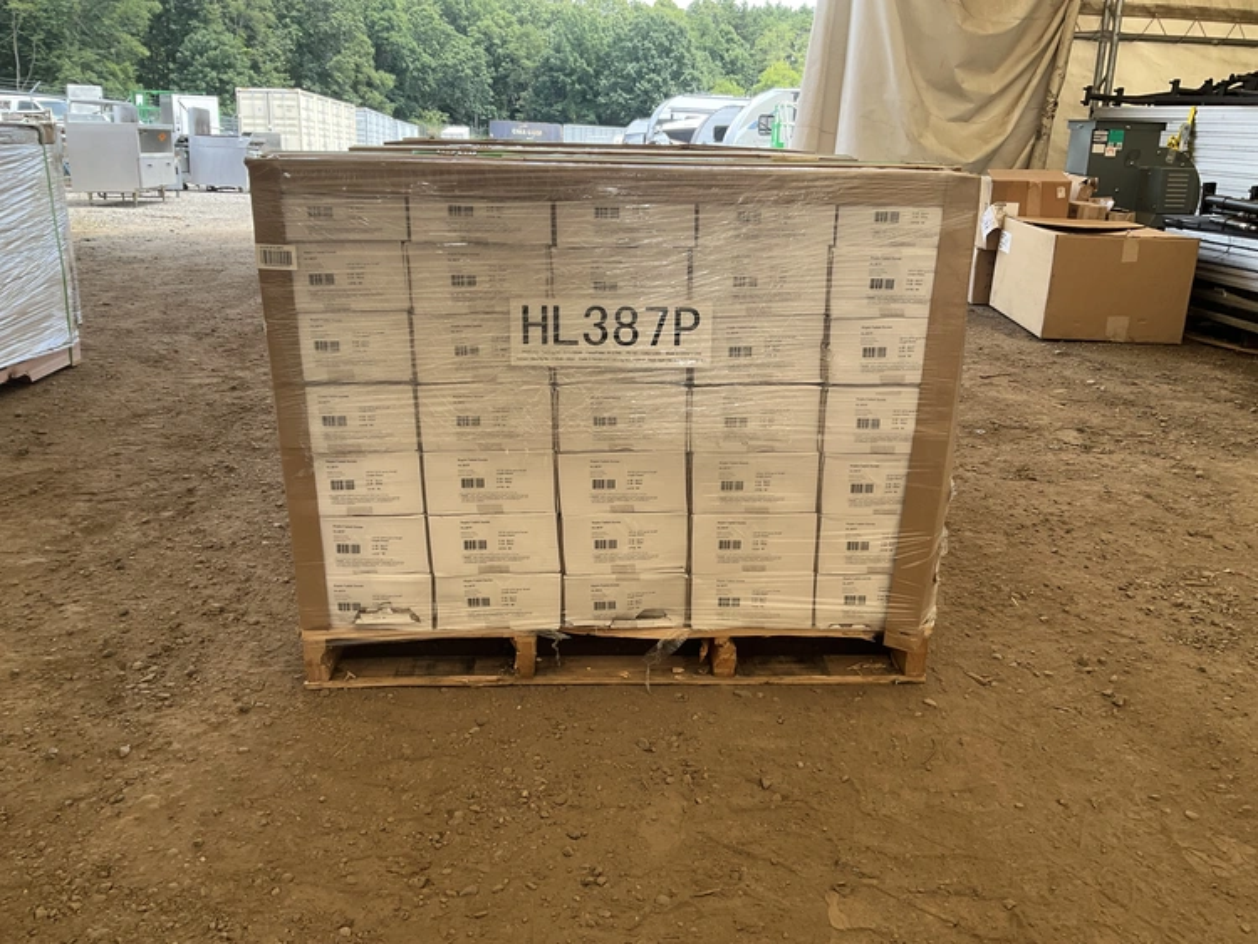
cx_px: 629
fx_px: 1054
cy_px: 472
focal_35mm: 29
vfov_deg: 48.3
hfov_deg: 61.6
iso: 20
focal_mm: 3
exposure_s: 1/122
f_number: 1.8
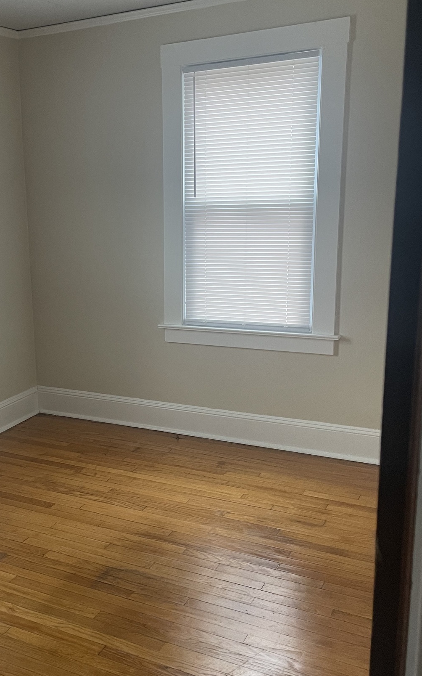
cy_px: 353
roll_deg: +2.1
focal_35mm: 38
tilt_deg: -13.2
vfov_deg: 51.5
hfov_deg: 32.7
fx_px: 699
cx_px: 90
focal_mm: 5.1
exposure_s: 1/60
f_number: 1.6
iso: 200
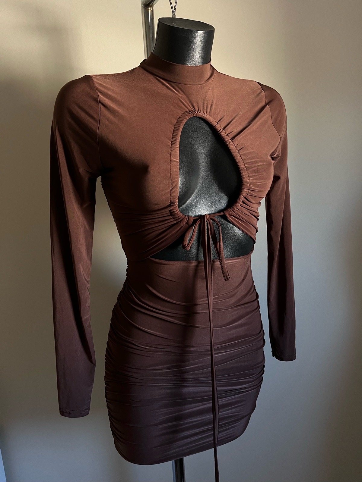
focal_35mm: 26
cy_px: 241
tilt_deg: -9.4
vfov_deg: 67.3
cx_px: 181
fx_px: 363
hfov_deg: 53.1
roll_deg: +3.1
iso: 125
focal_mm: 5.1
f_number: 1.6
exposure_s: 1/83
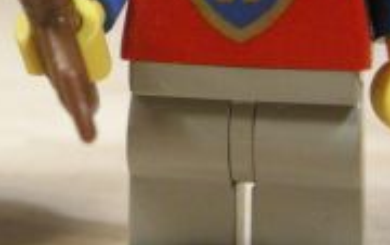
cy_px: -28
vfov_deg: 10.2
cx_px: 9
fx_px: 1352
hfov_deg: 16.1
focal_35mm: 127
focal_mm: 7.5
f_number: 2.7
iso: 387
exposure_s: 1/60
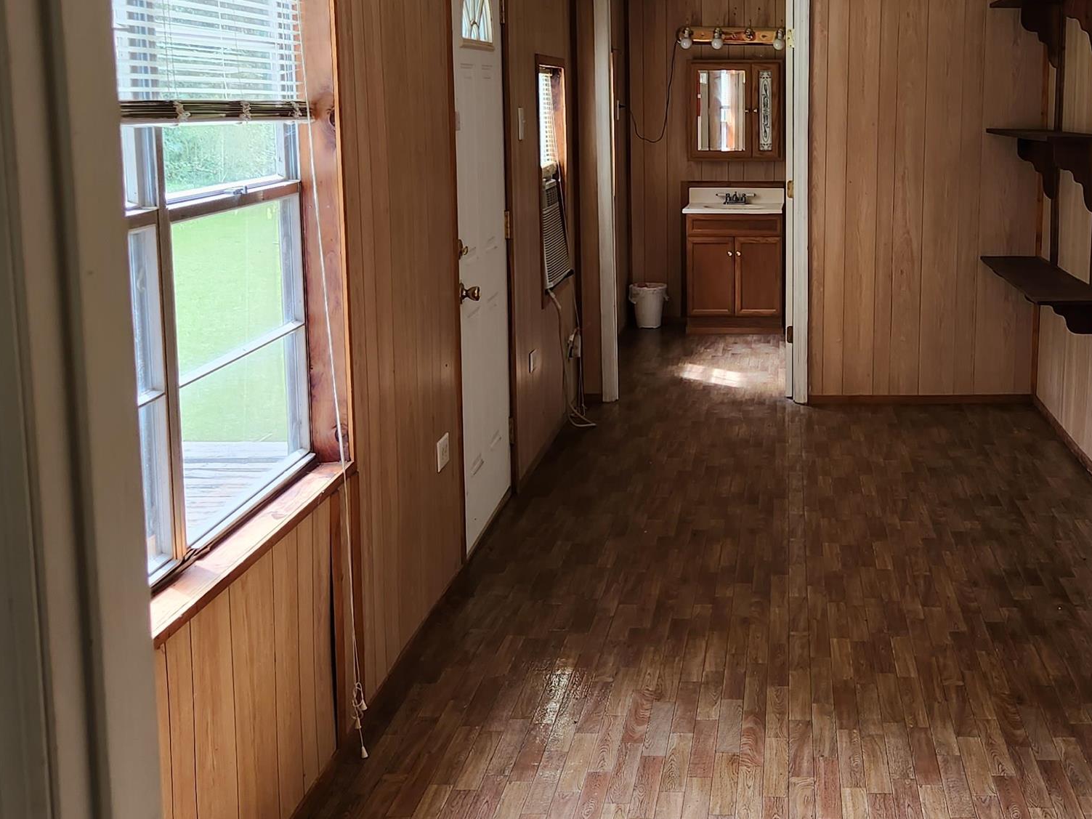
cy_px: 325
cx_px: 807
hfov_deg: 39.4
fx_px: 1483
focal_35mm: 47
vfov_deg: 30.8
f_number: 1.8
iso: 100
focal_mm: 5.4
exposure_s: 1/120
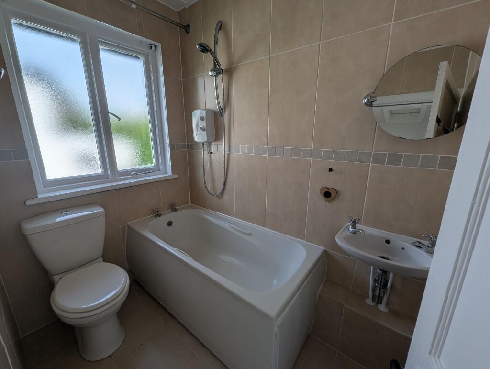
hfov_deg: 106.1
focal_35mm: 13
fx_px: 184
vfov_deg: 90.1
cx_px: 245
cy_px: 184
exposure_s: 1/733
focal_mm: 1.95
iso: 40
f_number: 2.2
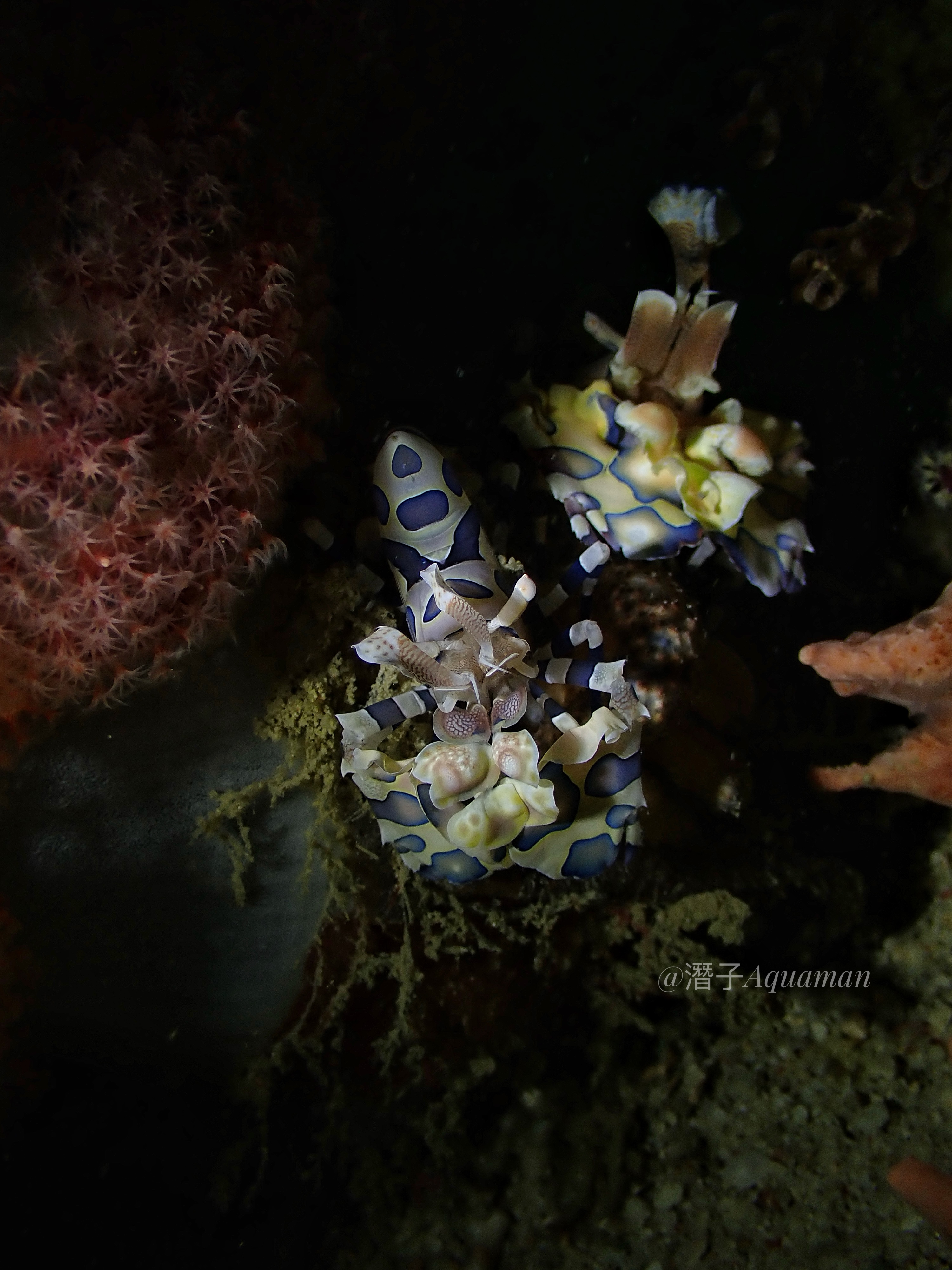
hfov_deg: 32.9
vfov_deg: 42.9
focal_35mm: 44
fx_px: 1613
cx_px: 476
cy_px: 635
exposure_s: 1/250
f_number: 11
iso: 100
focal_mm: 7.84
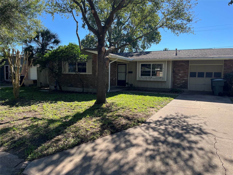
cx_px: 116
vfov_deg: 53.1
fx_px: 175
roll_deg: -1.1
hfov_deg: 67.3
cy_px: 88
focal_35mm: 26
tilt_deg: -5.2
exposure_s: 1/1623
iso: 50
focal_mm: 5.1
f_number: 1.6
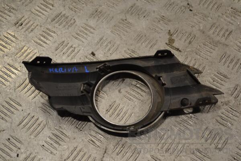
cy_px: 80
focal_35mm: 60
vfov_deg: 22.6
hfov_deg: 33.4
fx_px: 402
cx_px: 120
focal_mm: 40
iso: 320
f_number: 5.6
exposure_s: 1/125
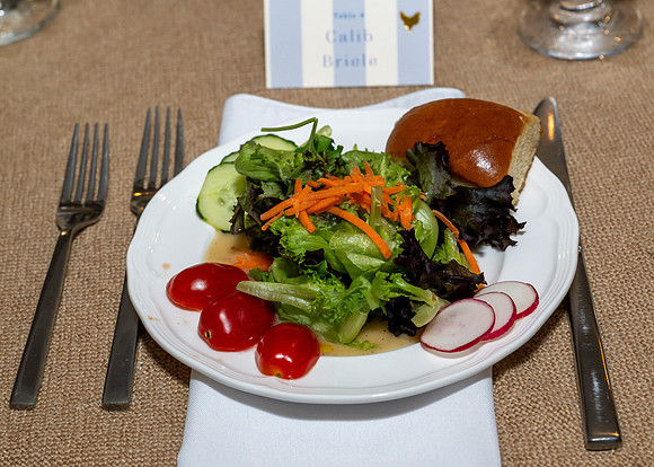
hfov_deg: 23.6
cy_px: 263
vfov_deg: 17.0
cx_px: 322
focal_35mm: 84
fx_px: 1564
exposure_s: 1/250
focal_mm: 70
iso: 500
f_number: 7.1
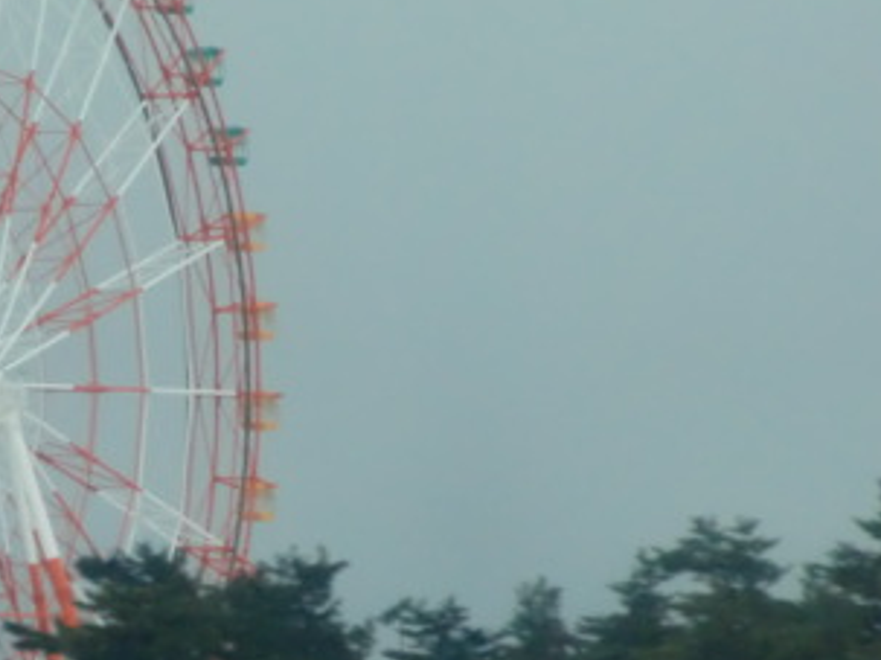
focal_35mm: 507
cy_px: 442
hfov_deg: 3.9
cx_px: 116
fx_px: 12898
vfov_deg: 2.9
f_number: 5.8
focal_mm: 43
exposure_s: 1/50
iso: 400
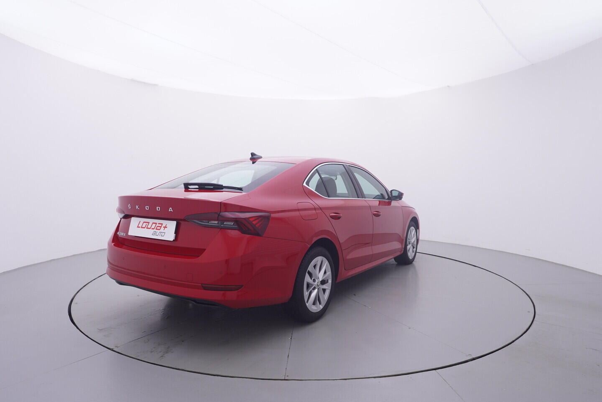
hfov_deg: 77.3
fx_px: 376
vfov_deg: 56.2
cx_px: 301
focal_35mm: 22
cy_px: 201
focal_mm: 15
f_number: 5
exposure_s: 1/80
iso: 200
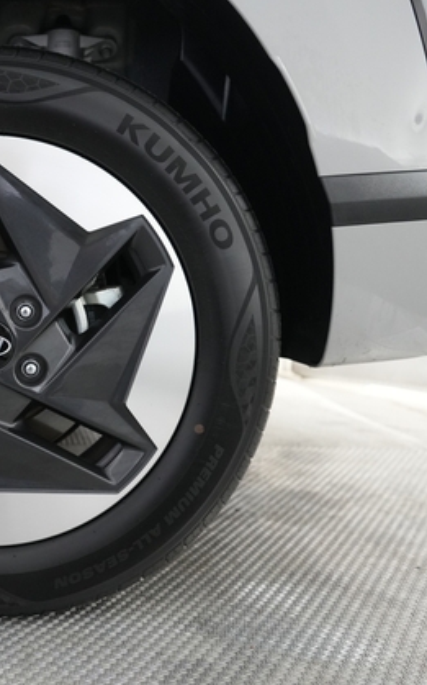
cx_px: -10
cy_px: 342
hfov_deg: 30.2
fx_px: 727
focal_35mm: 39
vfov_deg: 50.4
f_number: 2.8
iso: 4000
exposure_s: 1/160
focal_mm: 25
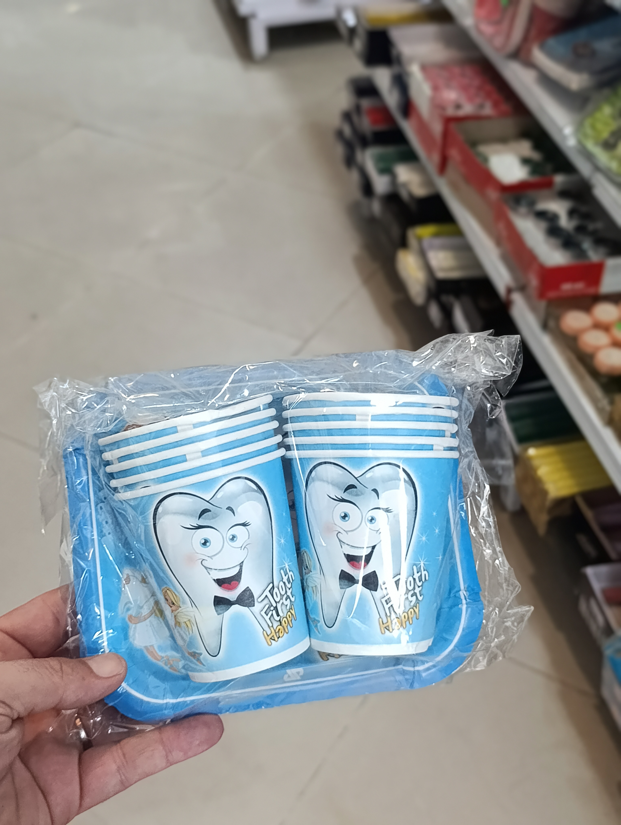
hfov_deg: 31.6
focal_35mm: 46
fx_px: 1098
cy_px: 412
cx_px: 310
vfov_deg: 41.2
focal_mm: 6.14
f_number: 1.6
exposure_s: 1/50
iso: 1250
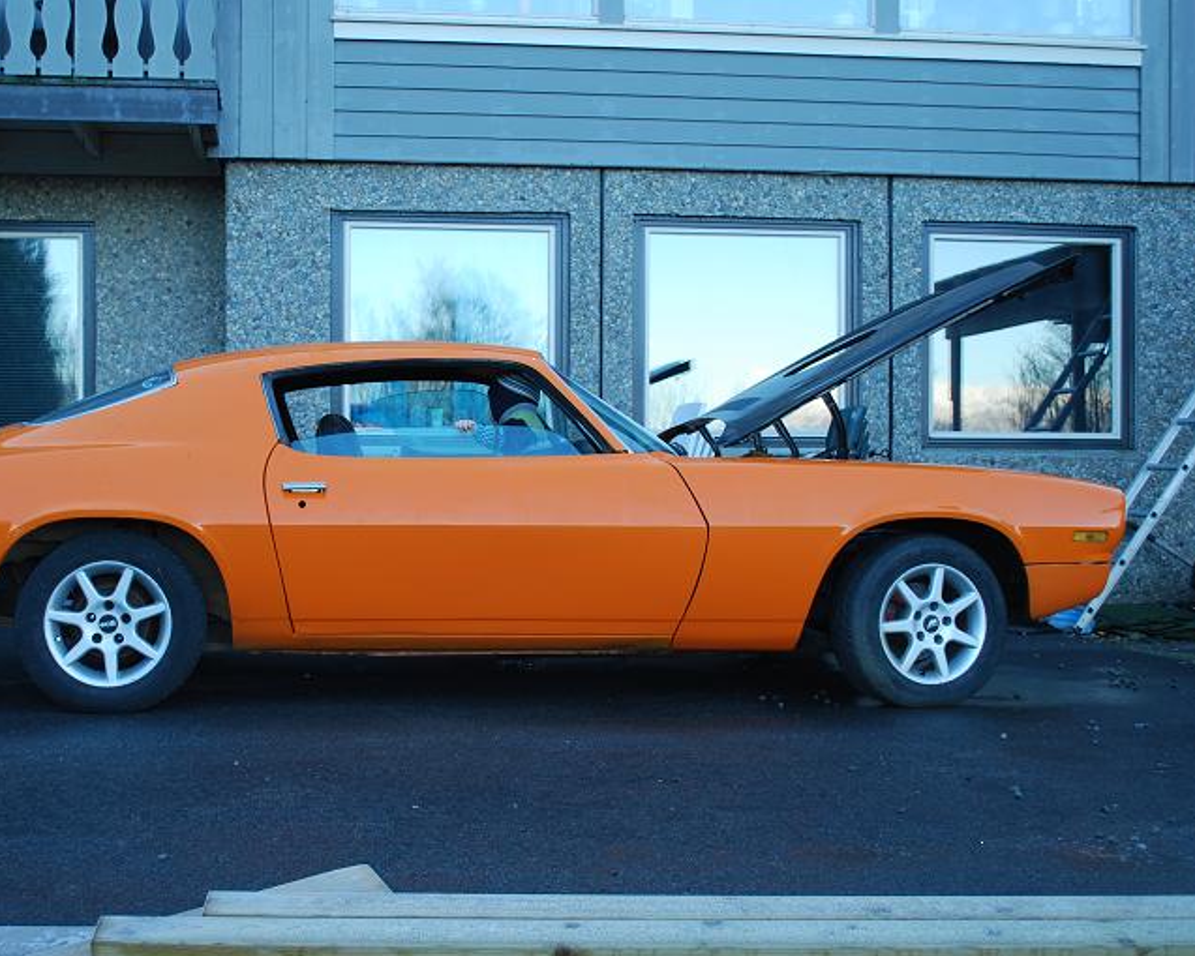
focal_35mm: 48
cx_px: 479
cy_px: 485
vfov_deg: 31.5
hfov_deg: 38.6
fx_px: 1698
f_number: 5
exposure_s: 1/100
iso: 200
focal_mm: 28
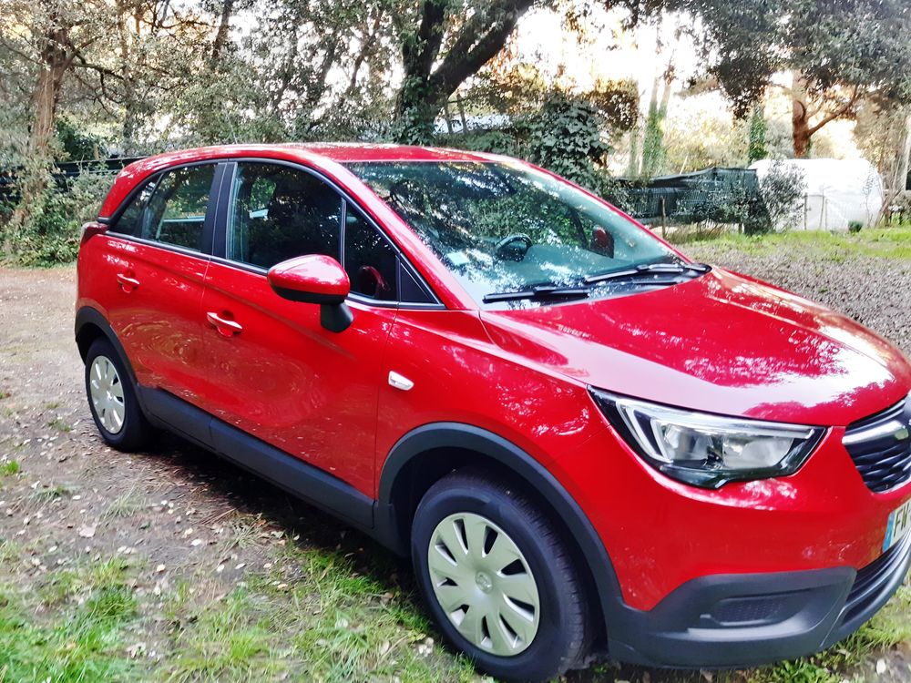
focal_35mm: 26
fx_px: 684
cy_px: 342
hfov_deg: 67.3
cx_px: 456
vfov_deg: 53.1
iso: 100
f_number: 1.7
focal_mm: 3.92
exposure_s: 1/50
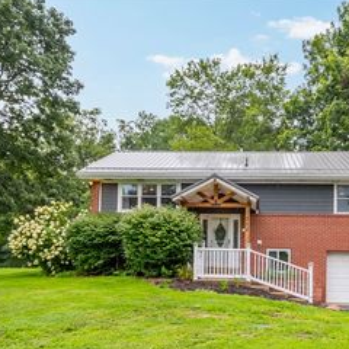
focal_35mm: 40
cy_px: 235
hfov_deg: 41.5
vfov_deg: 41.4
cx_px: 228
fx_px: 455
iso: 200
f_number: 6.3
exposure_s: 1/250
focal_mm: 15
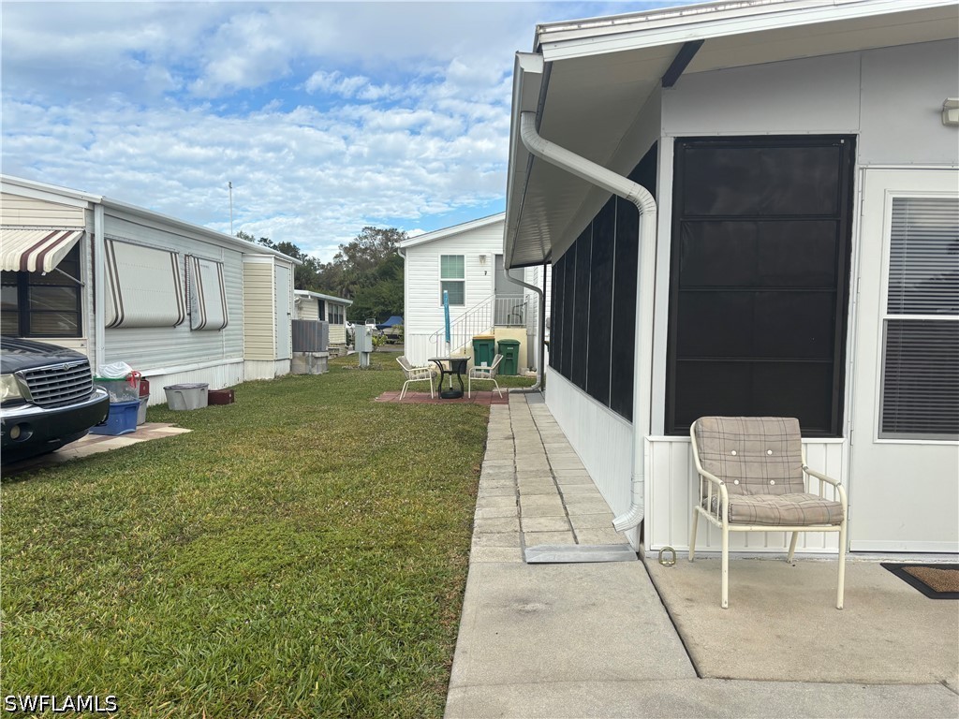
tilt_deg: -3.1
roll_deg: +0.0
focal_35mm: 26
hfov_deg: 67.3
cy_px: 360
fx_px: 720
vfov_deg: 53.1
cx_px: 480
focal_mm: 5.96
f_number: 1.6
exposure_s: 1/2639
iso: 50
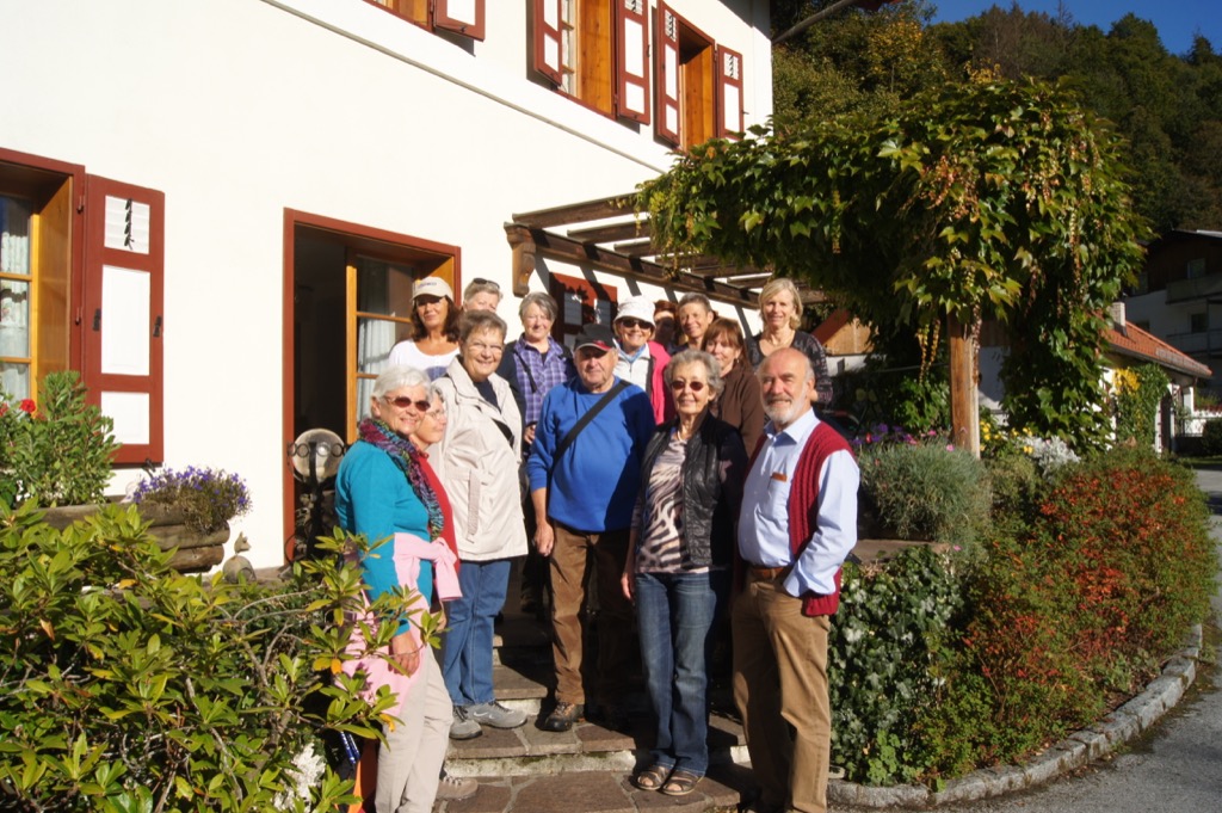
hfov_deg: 67.4
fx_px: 916
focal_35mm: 27
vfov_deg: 47.9
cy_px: 406
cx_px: 611
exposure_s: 1/125
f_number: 14
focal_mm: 18
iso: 200
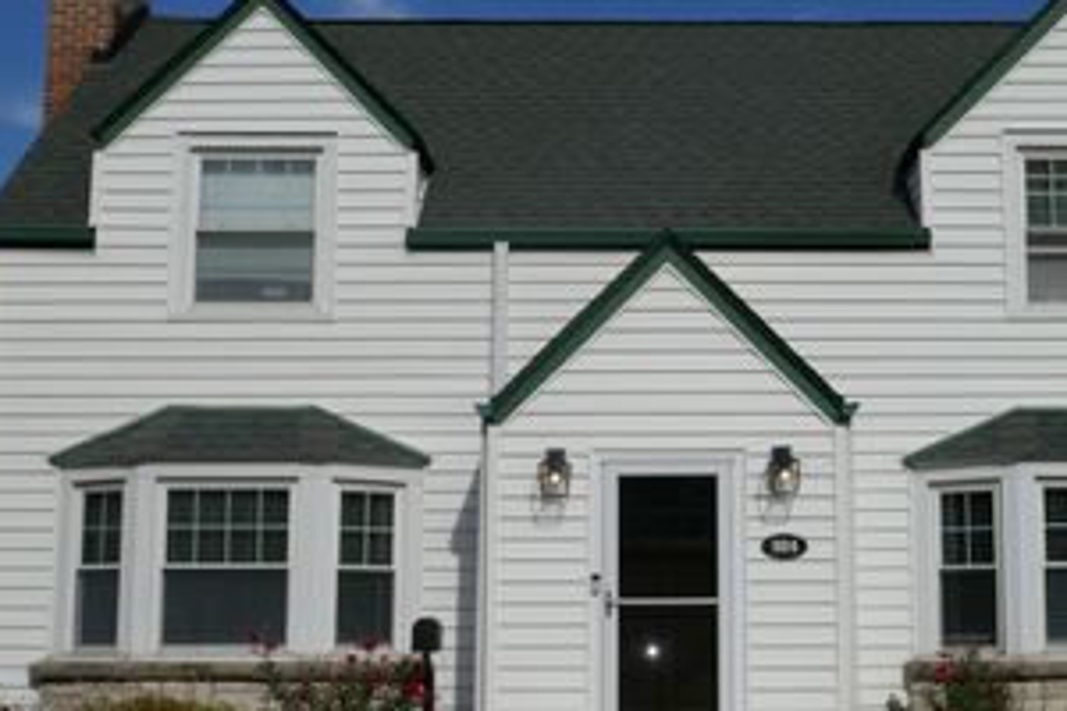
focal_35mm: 50
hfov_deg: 39.3
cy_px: 450
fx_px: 1482
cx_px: 686
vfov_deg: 26.9
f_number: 6.3
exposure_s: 1/1000
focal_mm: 11
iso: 125
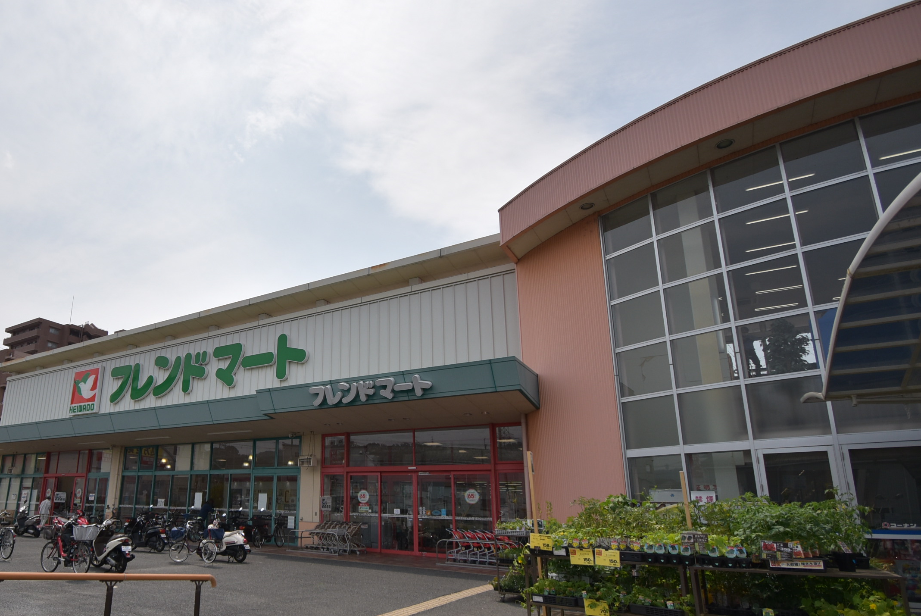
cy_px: 373
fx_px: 538
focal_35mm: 21
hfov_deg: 78.0
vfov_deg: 59.1
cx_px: 293
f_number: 4.5
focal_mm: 10
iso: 200
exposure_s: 1/2500
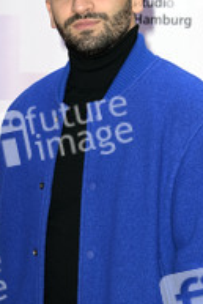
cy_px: 213
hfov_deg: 7.4
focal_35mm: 186
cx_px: 98
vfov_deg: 11.0
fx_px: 1570
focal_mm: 90
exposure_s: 1/250
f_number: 6.3
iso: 400
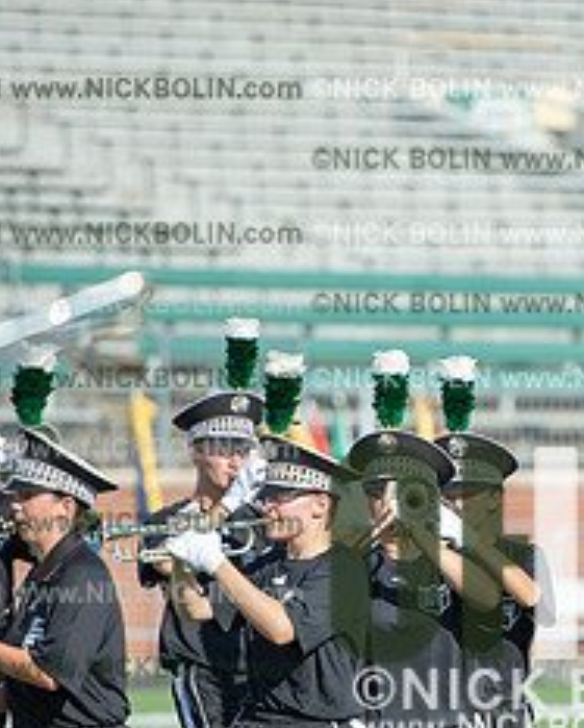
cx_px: 550
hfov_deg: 3.3
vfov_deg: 4.1
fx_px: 10048
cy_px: 594
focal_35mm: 466
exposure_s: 1/2000
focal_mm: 200
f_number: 2.8
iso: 160
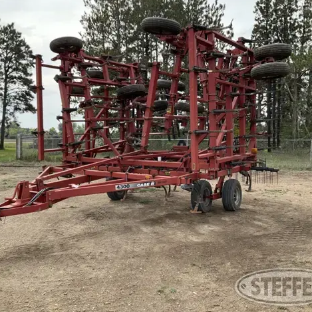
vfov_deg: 47.2
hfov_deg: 47.1
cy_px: 154
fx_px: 357
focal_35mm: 35
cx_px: 140
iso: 25
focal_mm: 3
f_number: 1.8
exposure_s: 1/650
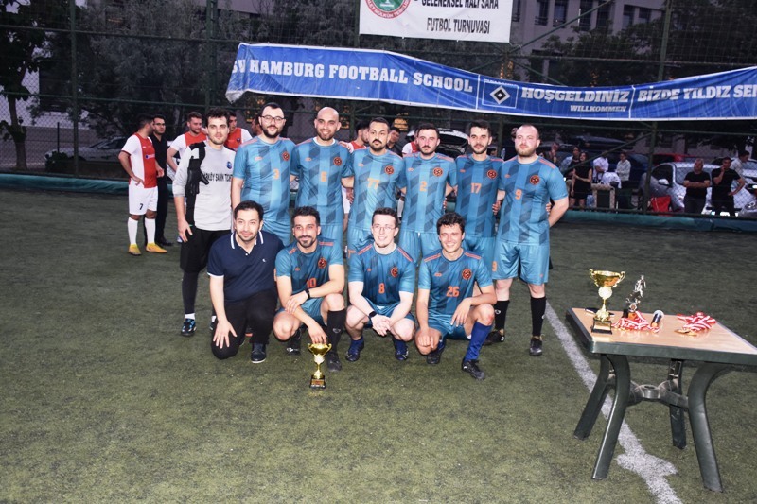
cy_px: 252
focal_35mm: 39
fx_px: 820
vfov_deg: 34.2
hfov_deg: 49.6
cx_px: 378
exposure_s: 1/60
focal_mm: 26
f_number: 3.8
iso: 640
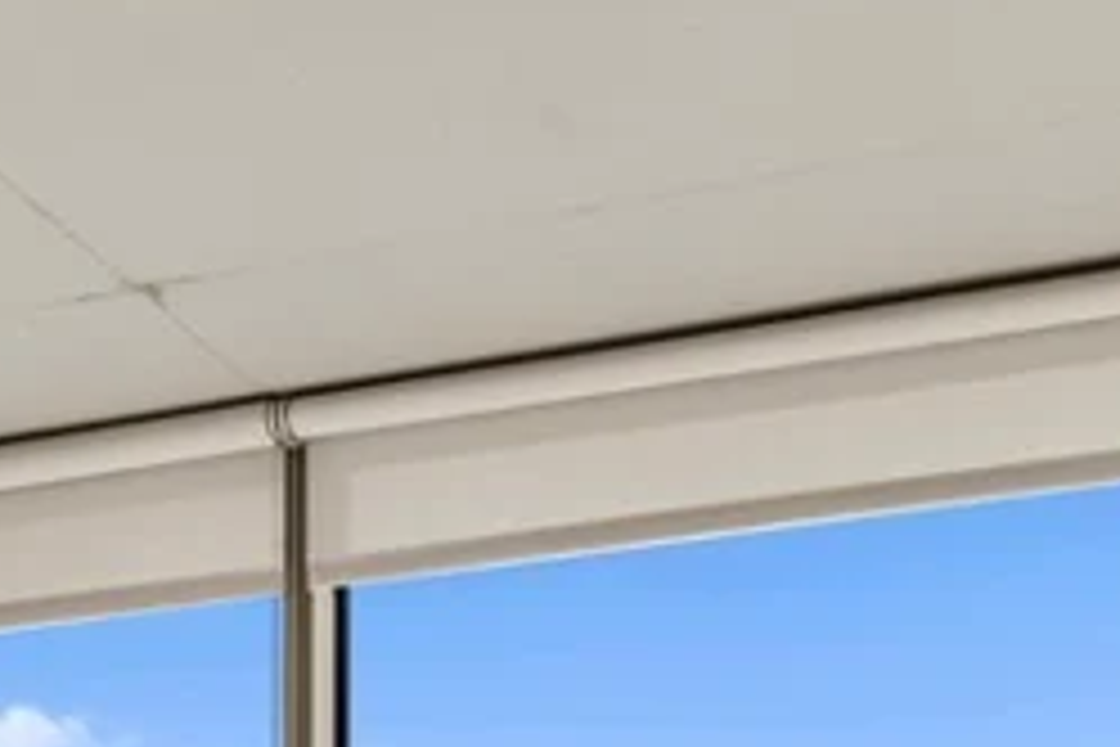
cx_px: 648
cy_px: 1406
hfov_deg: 26.0
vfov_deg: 14.9
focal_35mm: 78
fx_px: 2426
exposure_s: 1/320
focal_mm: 19
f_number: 8
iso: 400
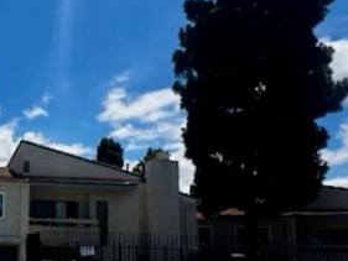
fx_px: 372
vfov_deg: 37.9
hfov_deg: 40.9
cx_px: -30
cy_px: 190
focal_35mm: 37
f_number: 1.8
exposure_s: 1/2370
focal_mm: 1.57
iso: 32
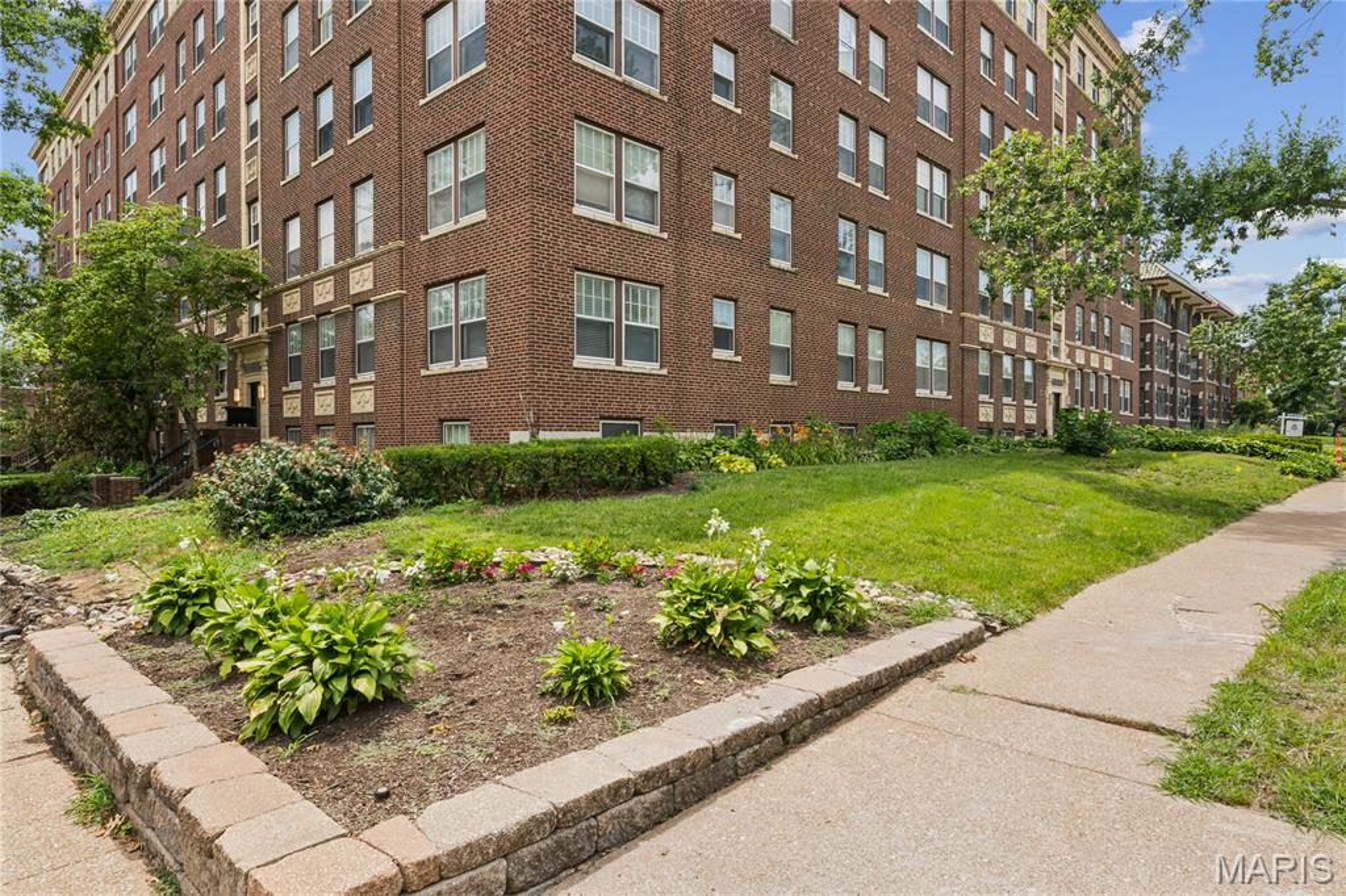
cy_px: 448
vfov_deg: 59.9
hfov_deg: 81.8
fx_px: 777
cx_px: 673
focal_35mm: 21
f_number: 22
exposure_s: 1/10
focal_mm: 20.8
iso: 100
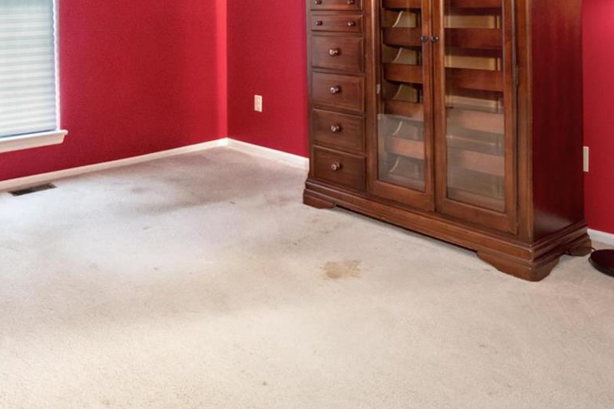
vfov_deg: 36.8
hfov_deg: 54.8
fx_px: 563
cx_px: 161
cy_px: 23
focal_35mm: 33
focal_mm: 8
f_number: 10
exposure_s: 1/1.67
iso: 400
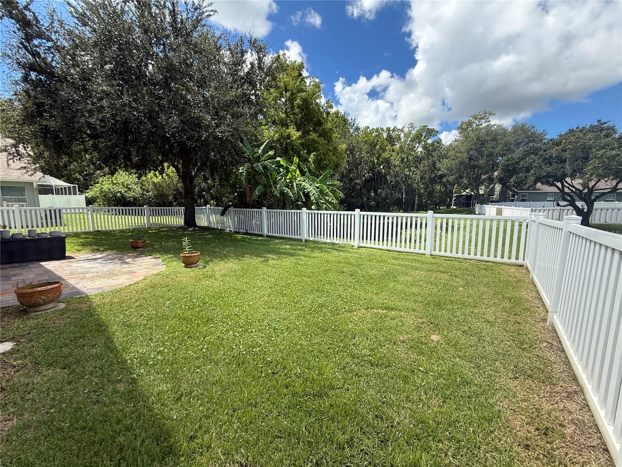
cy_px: 234
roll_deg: -0.1
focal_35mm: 14
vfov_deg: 85.7
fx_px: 252
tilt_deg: -8.5
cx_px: 311
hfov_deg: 102.1
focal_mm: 2.22
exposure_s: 1/1017
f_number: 2.2
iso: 64
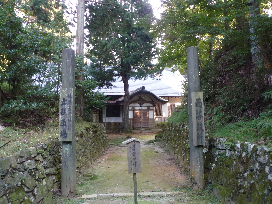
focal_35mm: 28
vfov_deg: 49.7
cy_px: 102
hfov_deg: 63.4
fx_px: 220
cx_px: 136
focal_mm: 5
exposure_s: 1/30
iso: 200
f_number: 3.5
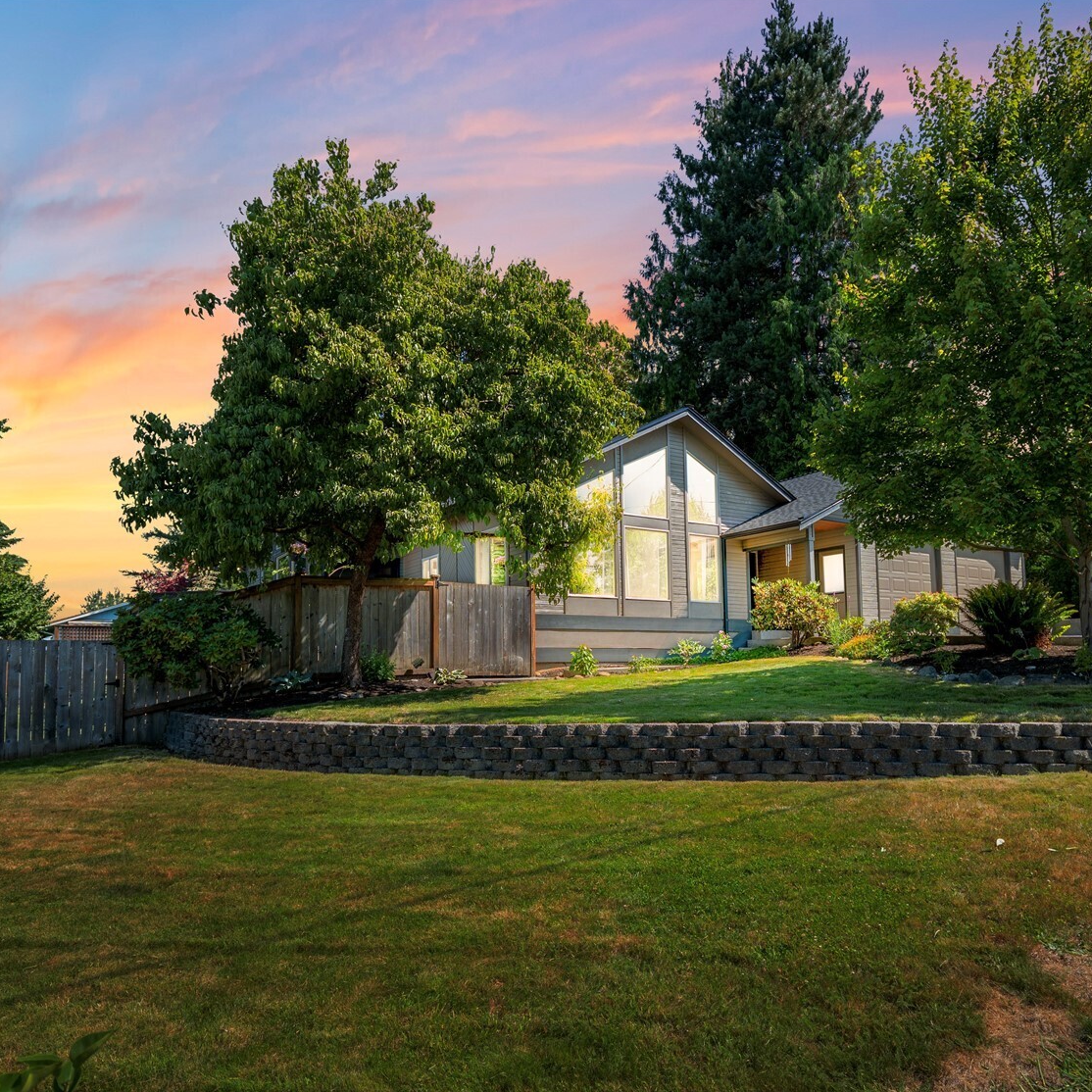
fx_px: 785
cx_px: 626
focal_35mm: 22
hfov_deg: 69.3
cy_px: 549
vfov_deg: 69.6
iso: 100
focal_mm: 17
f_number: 5
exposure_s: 1/125
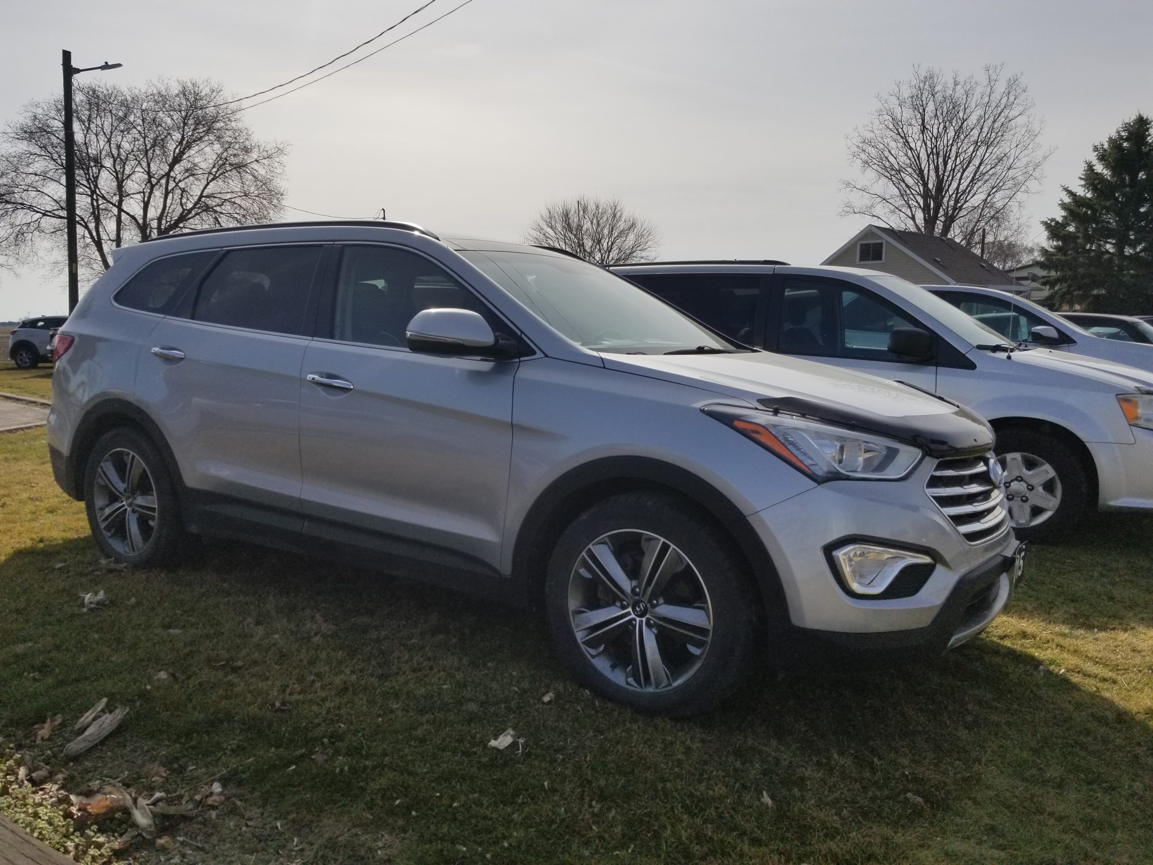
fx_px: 866
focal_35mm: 26
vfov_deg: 53.1
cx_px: 576
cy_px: 432
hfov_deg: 67.3
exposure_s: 1/7752
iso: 50
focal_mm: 4.25
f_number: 1.7
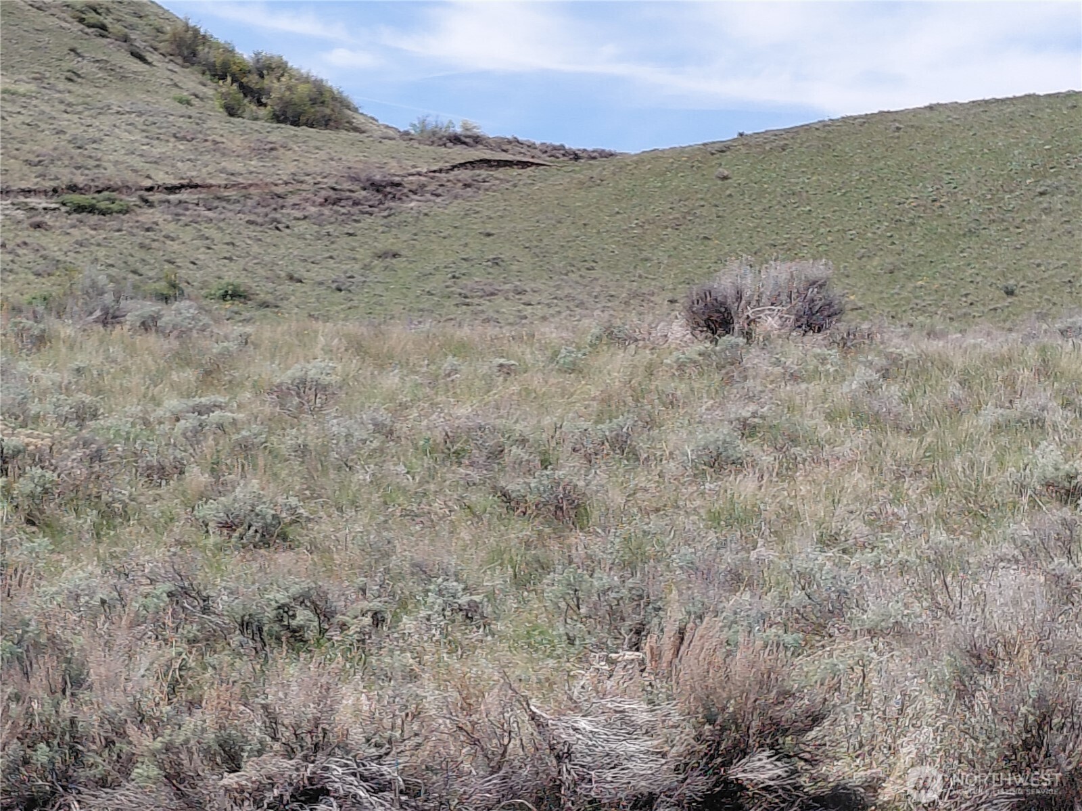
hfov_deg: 69.4
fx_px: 781
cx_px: 541
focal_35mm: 25
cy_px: 406
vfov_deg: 54.9
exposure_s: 1/1426
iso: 40
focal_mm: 4.69
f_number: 1.8
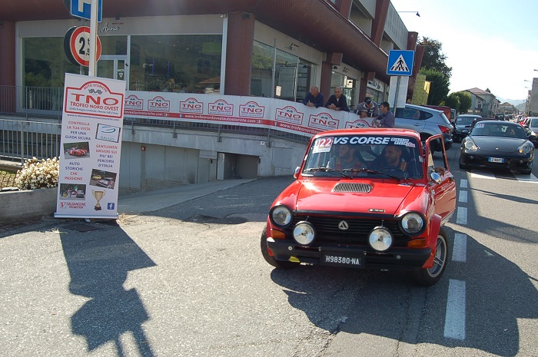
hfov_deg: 62.0
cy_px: 178
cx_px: 269
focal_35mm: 30
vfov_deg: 43.5
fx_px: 448
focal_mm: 20
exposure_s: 1/250
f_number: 10
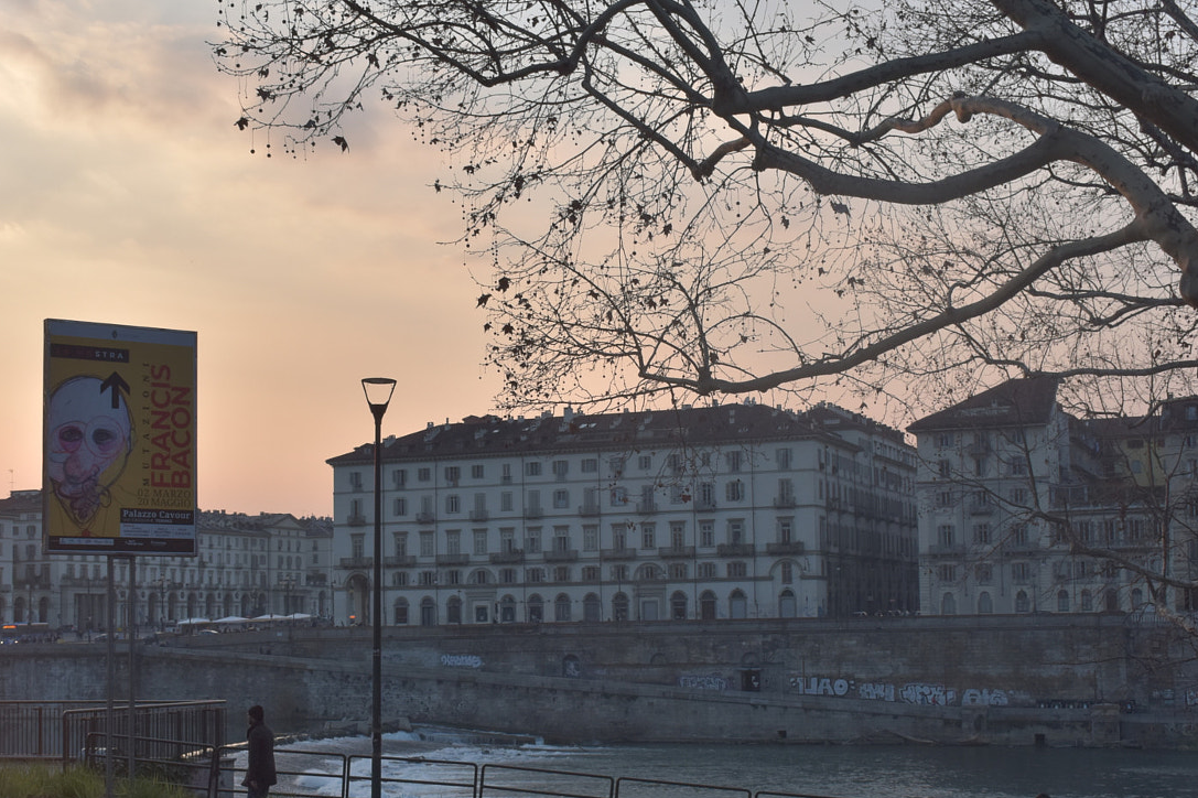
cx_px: 557
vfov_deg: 25.4
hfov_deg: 37.5
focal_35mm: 53
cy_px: 490
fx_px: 1763
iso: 200
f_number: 9
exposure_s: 1/320
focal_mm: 24
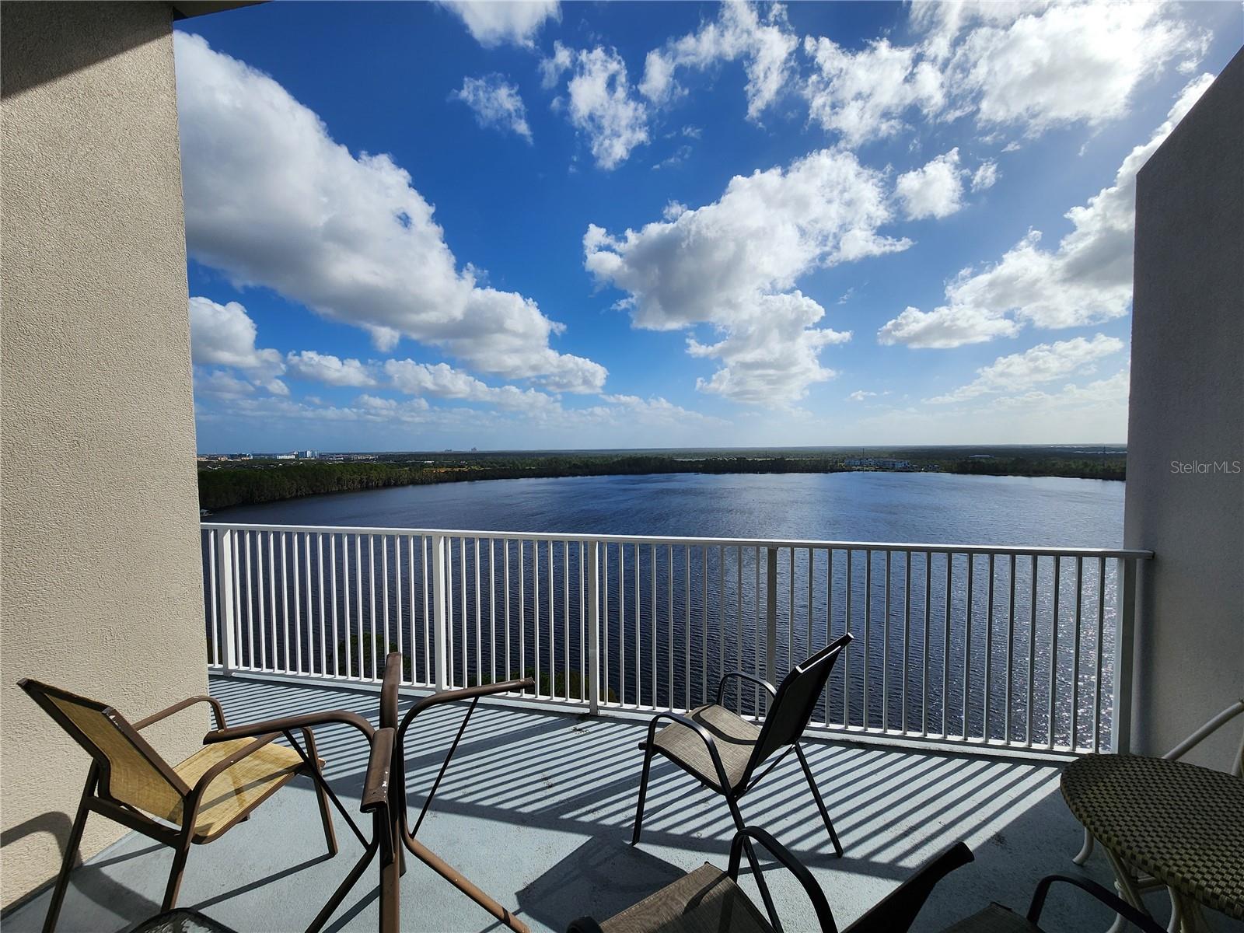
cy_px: 466
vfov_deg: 89.9
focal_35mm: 13
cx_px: 622
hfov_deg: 106.2
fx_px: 467
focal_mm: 2.2
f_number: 2.2
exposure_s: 1/4408
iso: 50
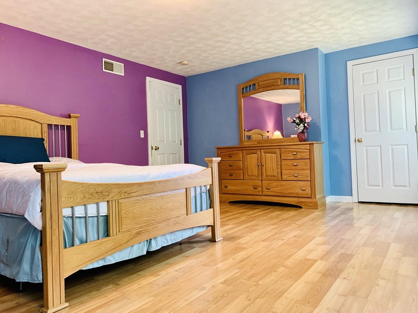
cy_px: 156
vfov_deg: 53.1
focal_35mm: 26
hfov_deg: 67.3
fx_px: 314
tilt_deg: -0.7
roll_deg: +2.3
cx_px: 209
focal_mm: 4.25
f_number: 1.8
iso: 250
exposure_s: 1/60
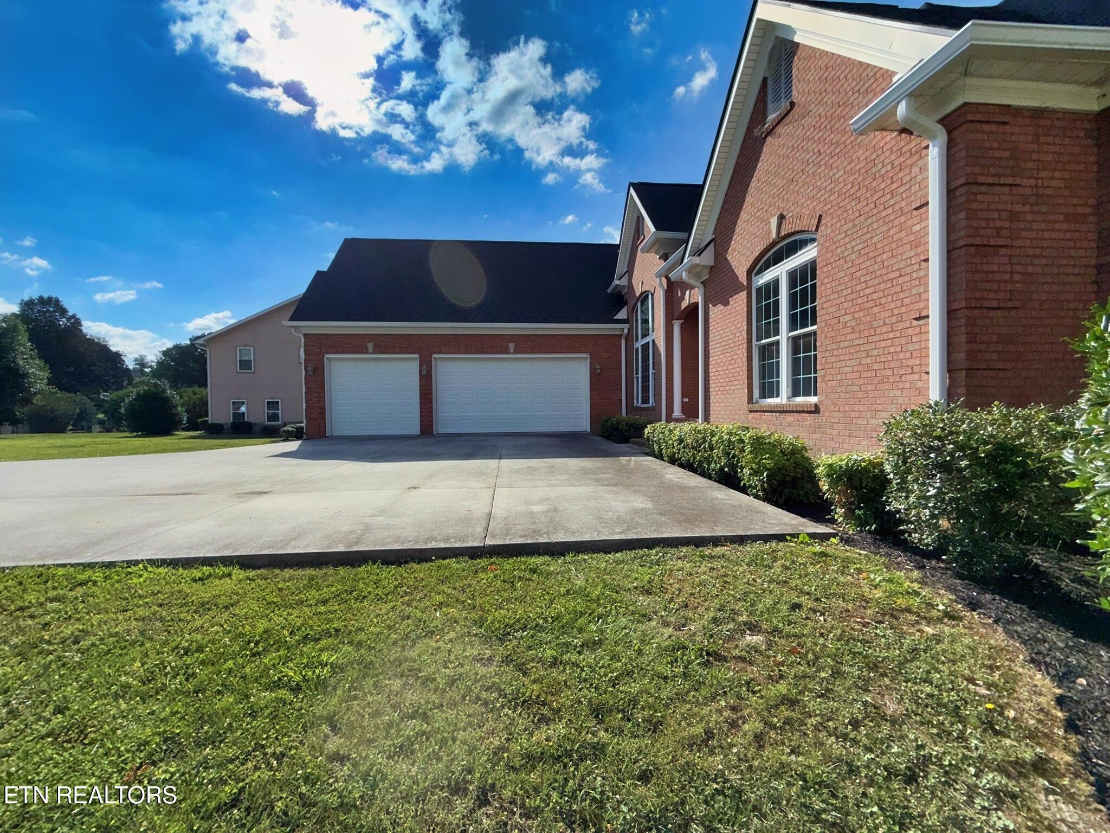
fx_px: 449
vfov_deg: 85.7
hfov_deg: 102.1
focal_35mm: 14
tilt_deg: -0.3
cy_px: 416
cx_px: 555
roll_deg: -0.1
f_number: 2.2
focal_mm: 2.22
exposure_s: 1/1745
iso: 16
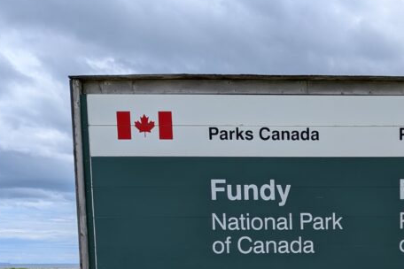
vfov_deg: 22.2
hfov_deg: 33.3
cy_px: 327
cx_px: 384
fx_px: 628
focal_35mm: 56
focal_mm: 4.53
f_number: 1.7
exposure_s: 1/1976
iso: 26
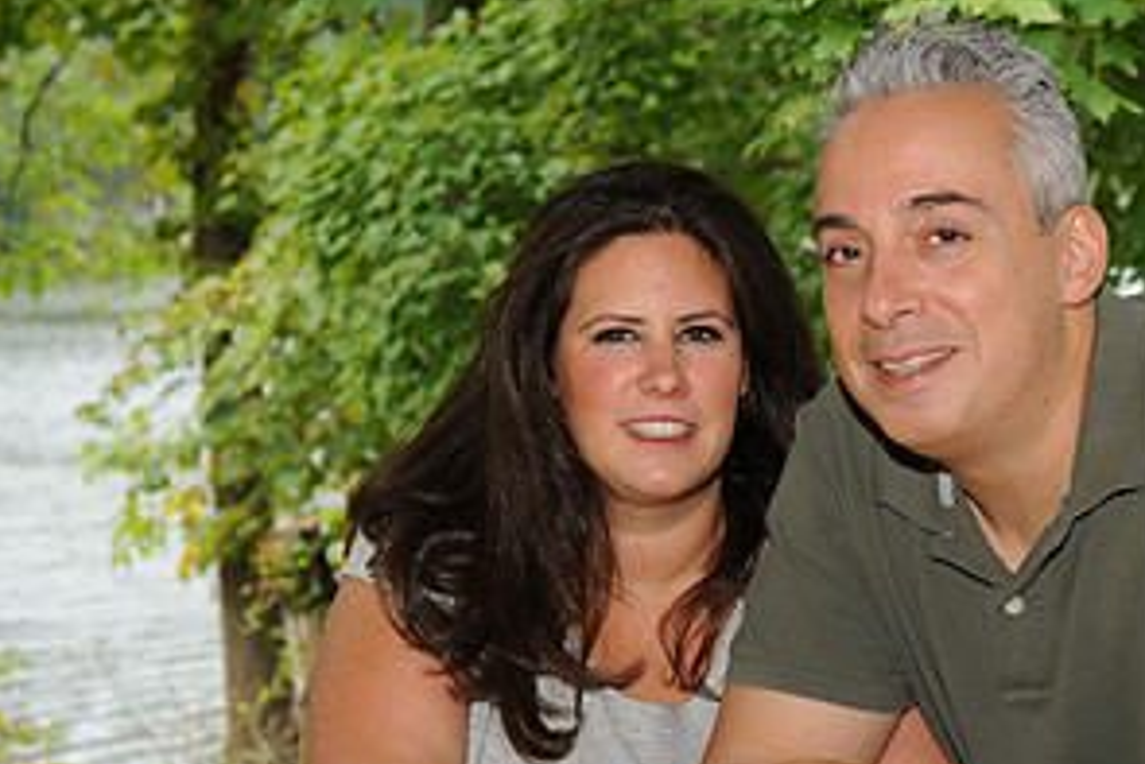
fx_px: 3437
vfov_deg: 12.7
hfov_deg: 18.8
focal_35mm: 108
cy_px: 582
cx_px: 866
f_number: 5.6
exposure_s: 1/250
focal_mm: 55
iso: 500
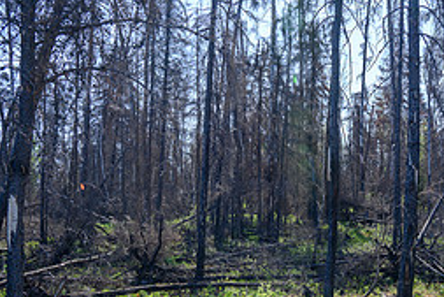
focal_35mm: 55
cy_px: 254
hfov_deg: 35.6
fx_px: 679
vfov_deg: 24.1
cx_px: 316
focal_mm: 24
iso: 100
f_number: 8
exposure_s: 1/60
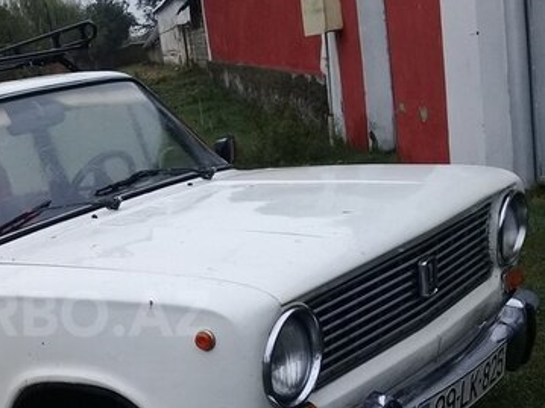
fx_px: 897
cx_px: 55
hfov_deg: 32.1
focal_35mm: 57
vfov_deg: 25.3
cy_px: 313
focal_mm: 3.3
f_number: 2.2
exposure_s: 1/344
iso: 50
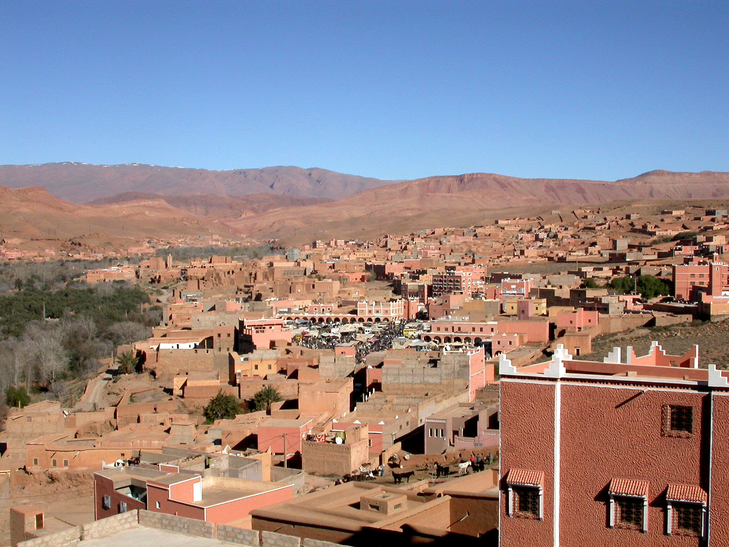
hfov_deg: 38.2
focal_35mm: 50
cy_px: 274
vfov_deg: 29.1
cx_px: 364
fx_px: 1053
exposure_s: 1/635
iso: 100
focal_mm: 10.4
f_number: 7.3
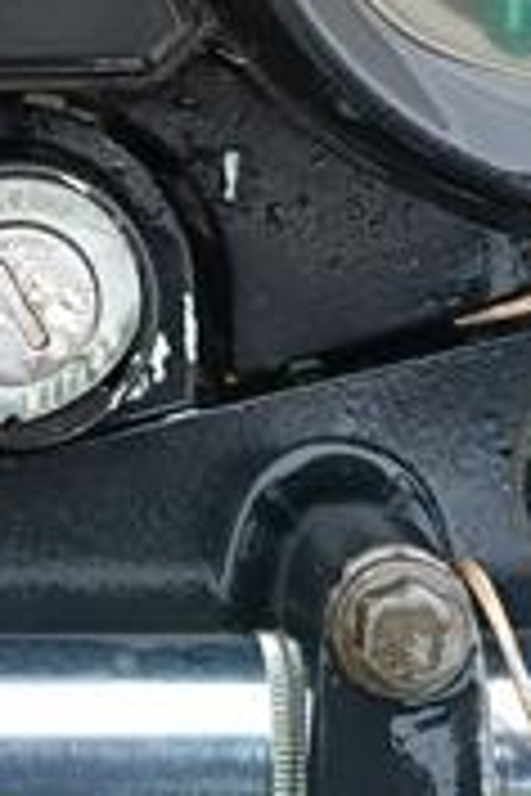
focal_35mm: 98
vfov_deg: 20.3
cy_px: 58
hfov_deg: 13.7
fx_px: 2168
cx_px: -50
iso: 206
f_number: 1.8
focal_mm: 4.81
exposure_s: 1/120
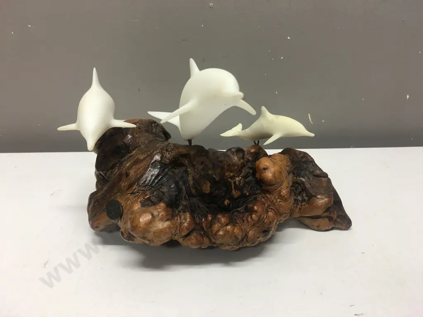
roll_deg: +0.7
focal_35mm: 29
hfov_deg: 61.7
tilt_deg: -21.3
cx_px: 212
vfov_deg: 48.2
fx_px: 354
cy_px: 158
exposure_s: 1/33
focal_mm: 4.15
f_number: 2.2
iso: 64
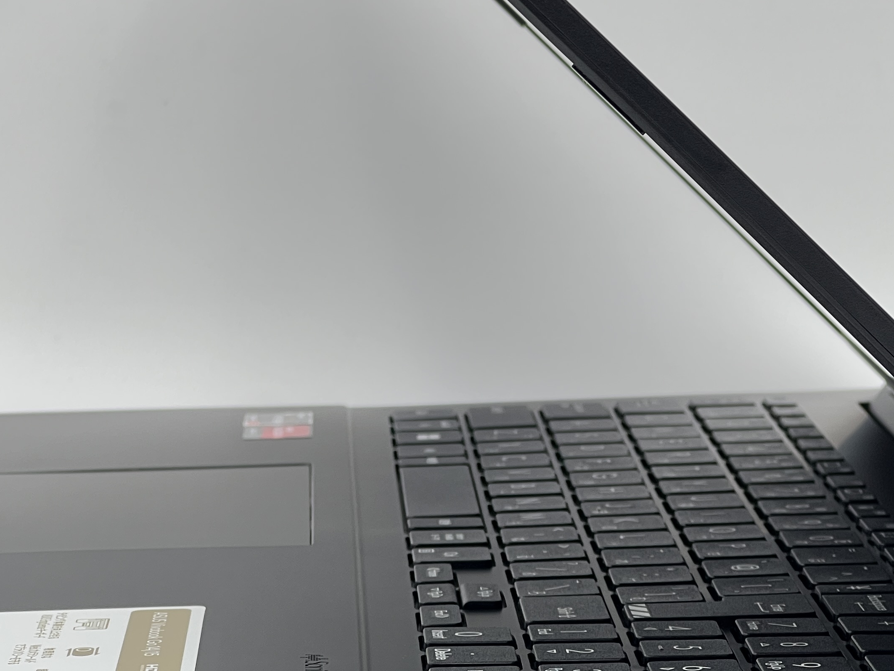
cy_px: 275
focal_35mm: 146
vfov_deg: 10.2
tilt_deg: -5.7
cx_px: 483
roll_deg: +0.6
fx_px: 3771
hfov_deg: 13.5
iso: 50
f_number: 2.8
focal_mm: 9
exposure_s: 1/100
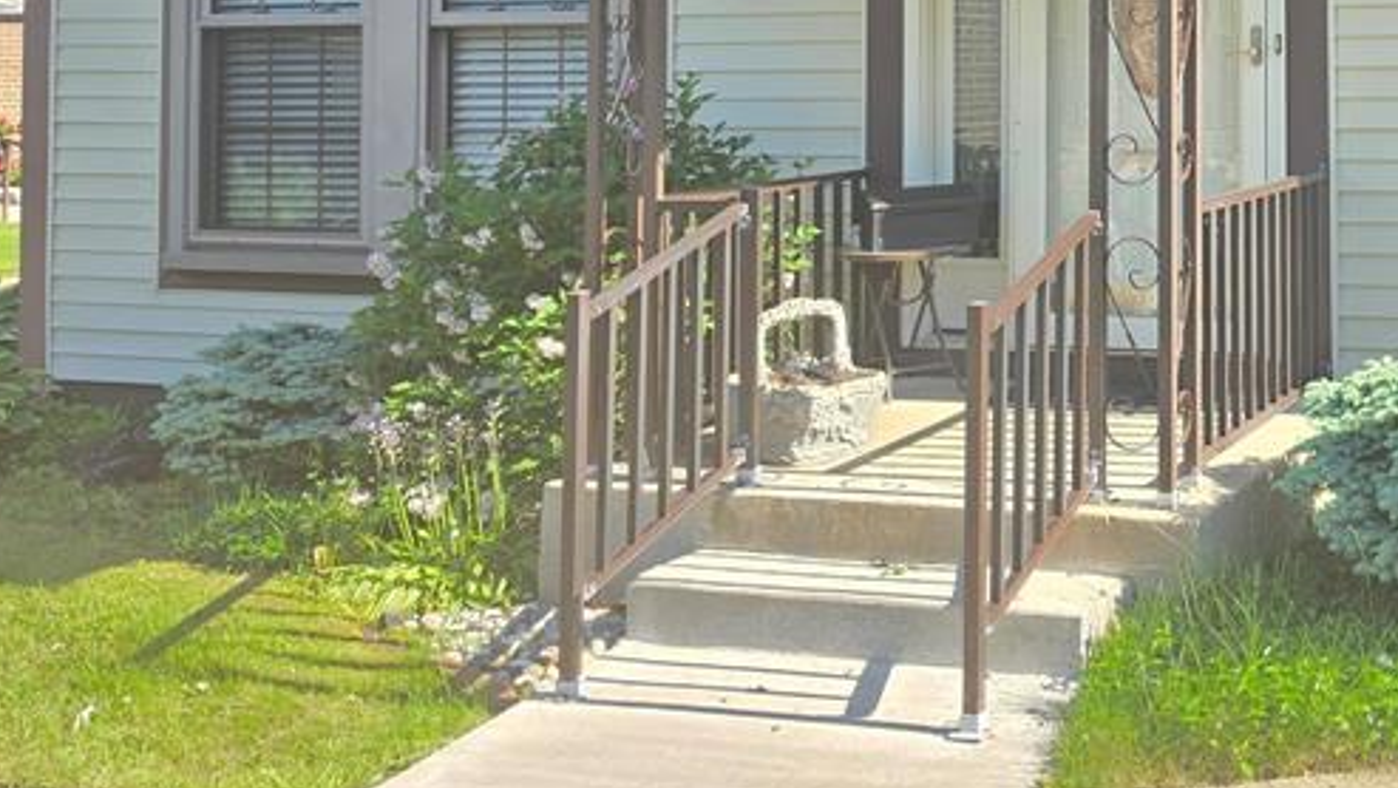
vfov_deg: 22.0
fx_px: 1929
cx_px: 1316
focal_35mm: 52
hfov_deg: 36.7
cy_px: -57
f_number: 1.4
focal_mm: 6.5
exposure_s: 1/200
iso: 10
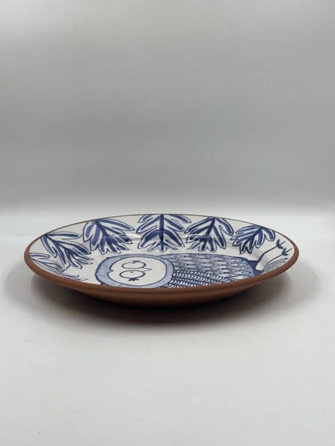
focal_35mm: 48
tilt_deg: -14.9
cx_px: 168
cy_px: 223
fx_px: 619
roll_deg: -2.1
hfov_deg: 30.3
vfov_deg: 39.7
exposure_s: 1/604
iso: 64
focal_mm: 6.86
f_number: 1.78
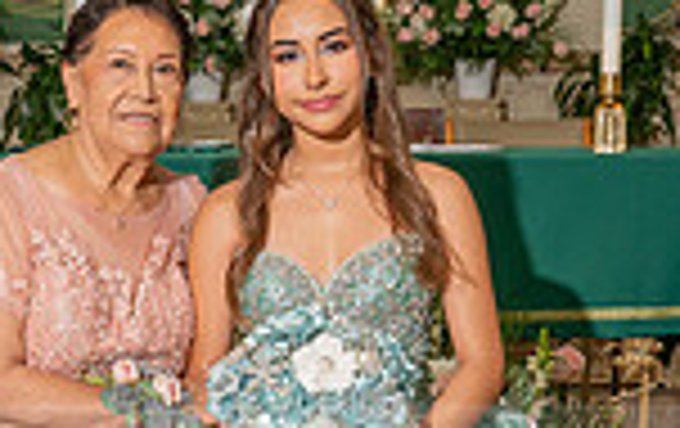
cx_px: 309
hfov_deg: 19.1
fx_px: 2024
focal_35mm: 109
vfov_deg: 11.8
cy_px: 509
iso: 320
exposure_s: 1/200
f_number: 4.5
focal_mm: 24
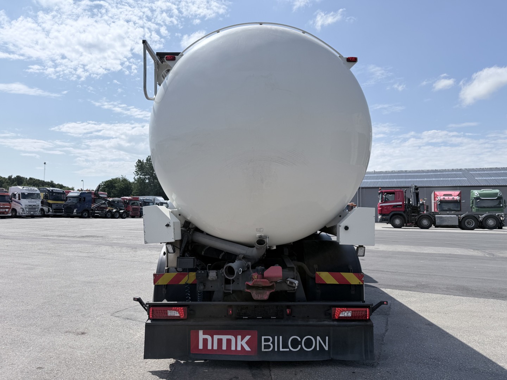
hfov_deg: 71.6
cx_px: 254
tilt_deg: +3.9
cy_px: 190
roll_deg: -0.6
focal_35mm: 24
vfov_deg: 56.8
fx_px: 352
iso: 80
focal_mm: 6.76
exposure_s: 1/8130
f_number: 1.78
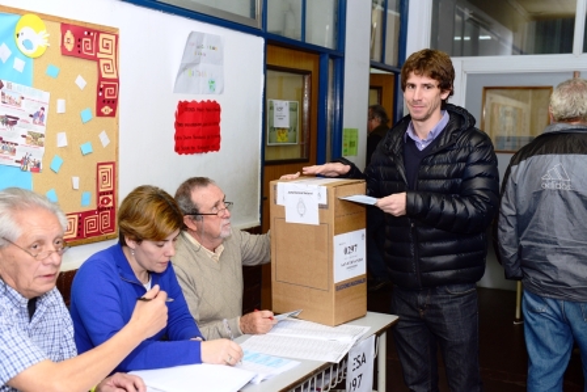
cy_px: 196
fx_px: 718
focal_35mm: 44
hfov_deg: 44.5
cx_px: 294
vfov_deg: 30.5
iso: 640
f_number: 4.5
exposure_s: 1/100
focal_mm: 44
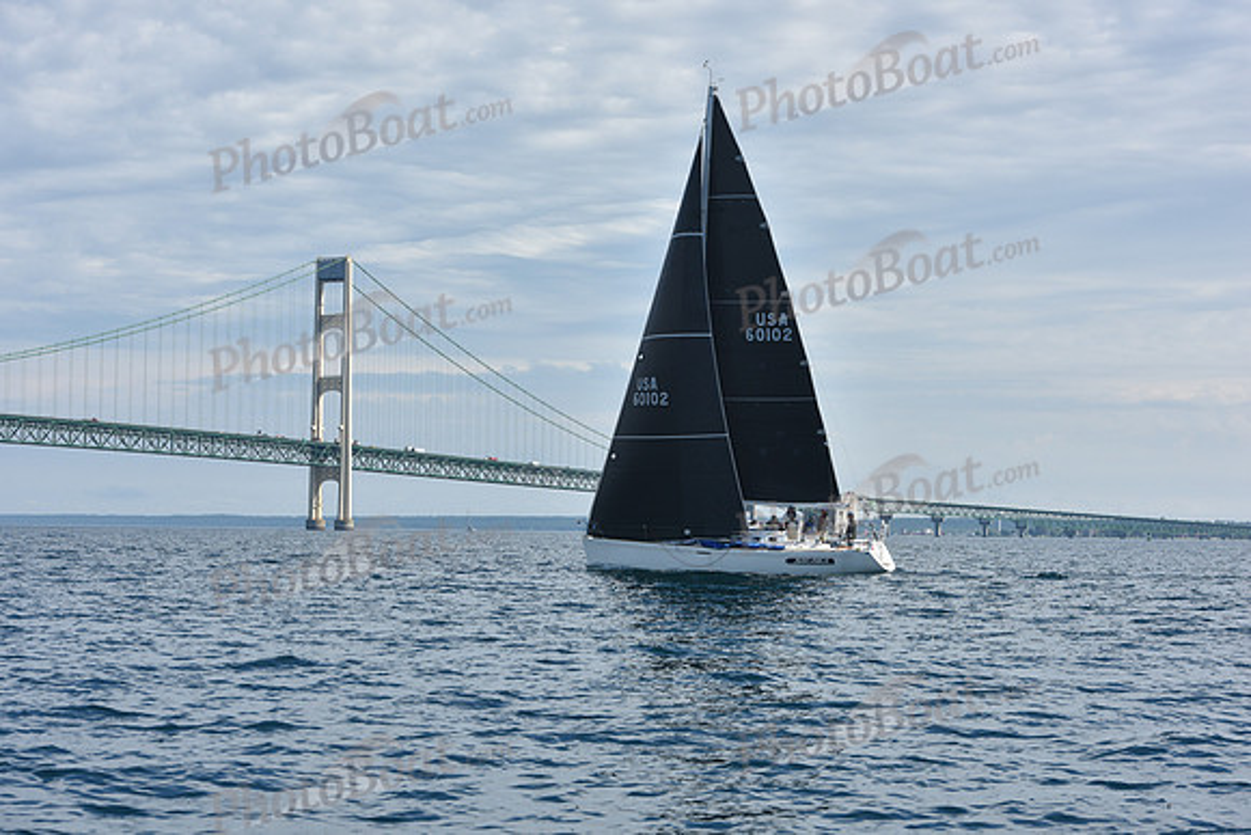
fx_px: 2433
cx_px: 626
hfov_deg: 28.8
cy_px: 418
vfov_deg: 19.5
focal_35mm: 70
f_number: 9
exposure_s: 1/800
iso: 250
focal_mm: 70
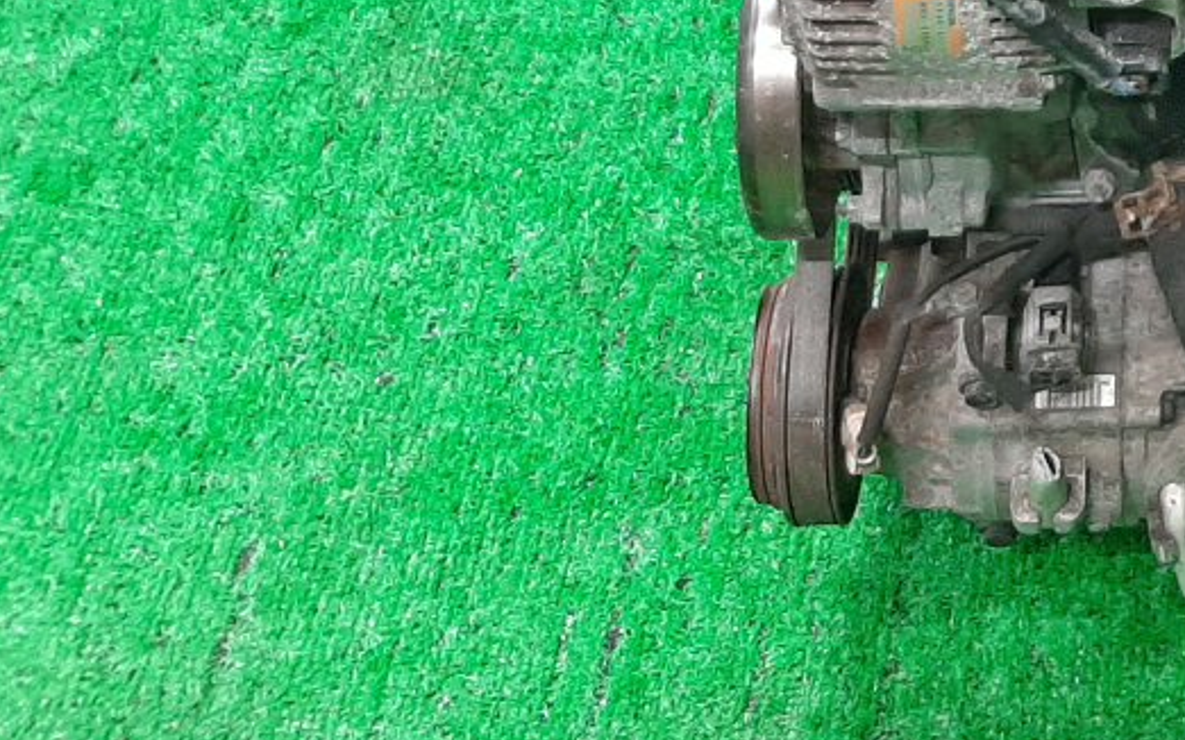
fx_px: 2454
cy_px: -218
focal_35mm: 76
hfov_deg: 24.3
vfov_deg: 16.3
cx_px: 1466
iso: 202
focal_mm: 3.93
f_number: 1.7
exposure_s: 1/50
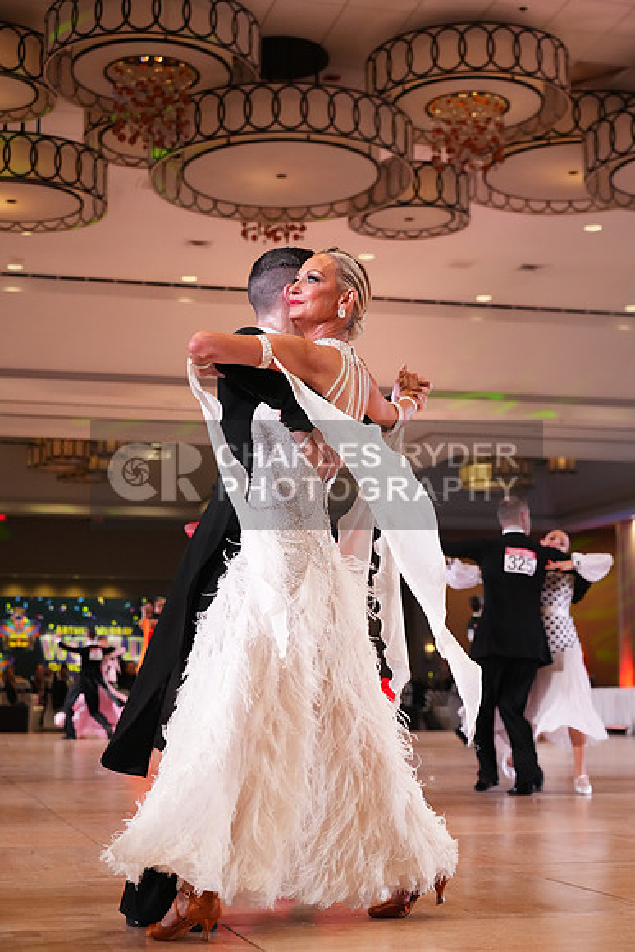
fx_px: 1481
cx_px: 318
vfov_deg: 35.6
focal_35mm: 56
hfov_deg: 24.2
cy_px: 476
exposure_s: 1/500
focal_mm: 56
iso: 3200
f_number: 4
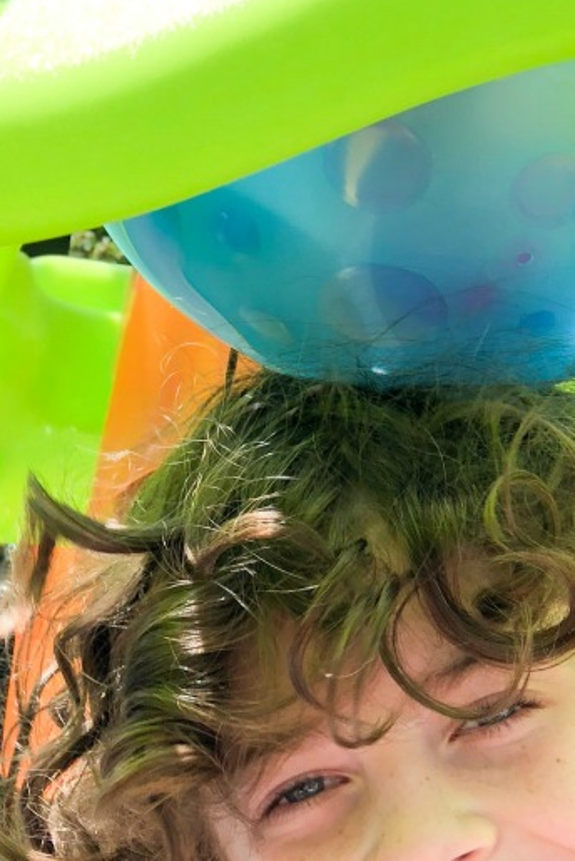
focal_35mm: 157
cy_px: 531
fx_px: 3756
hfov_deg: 8.8
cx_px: 316
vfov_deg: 13.1
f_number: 2.8
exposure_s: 1/149
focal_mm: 6.6
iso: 20
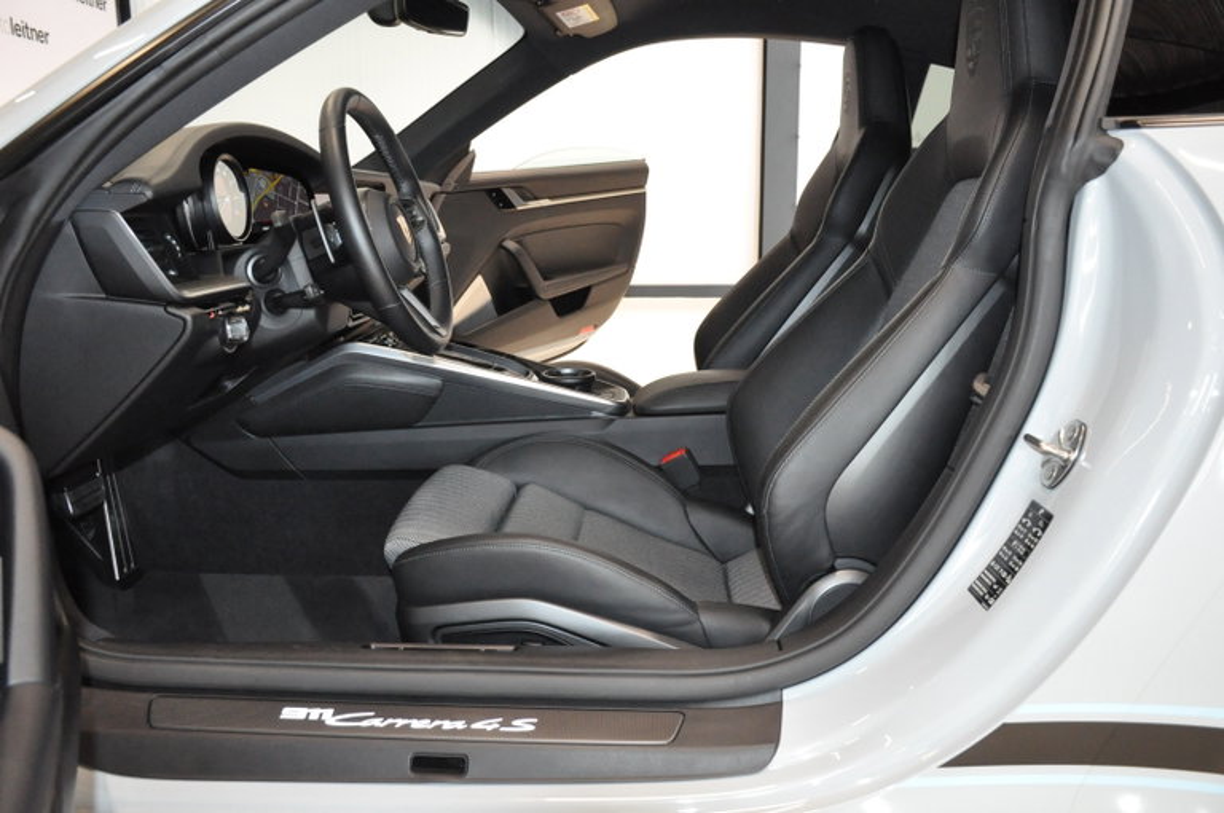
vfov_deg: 43.5
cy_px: 406
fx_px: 1019
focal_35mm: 30
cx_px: 612
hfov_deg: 62.0
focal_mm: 20
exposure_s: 1/100
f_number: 5.6
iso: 3200
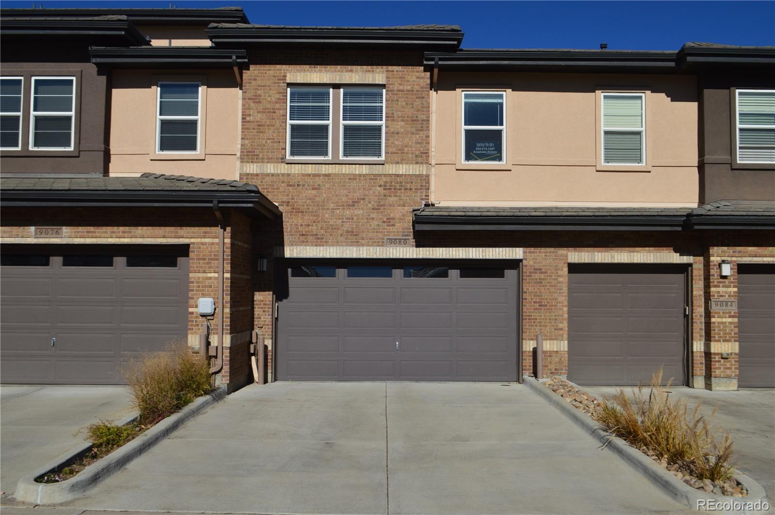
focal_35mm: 33
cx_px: 388
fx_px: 710
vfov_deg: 39.9
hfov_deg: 57.3
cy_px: 258
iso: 140
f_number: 11
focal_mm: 22
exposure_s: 1/500
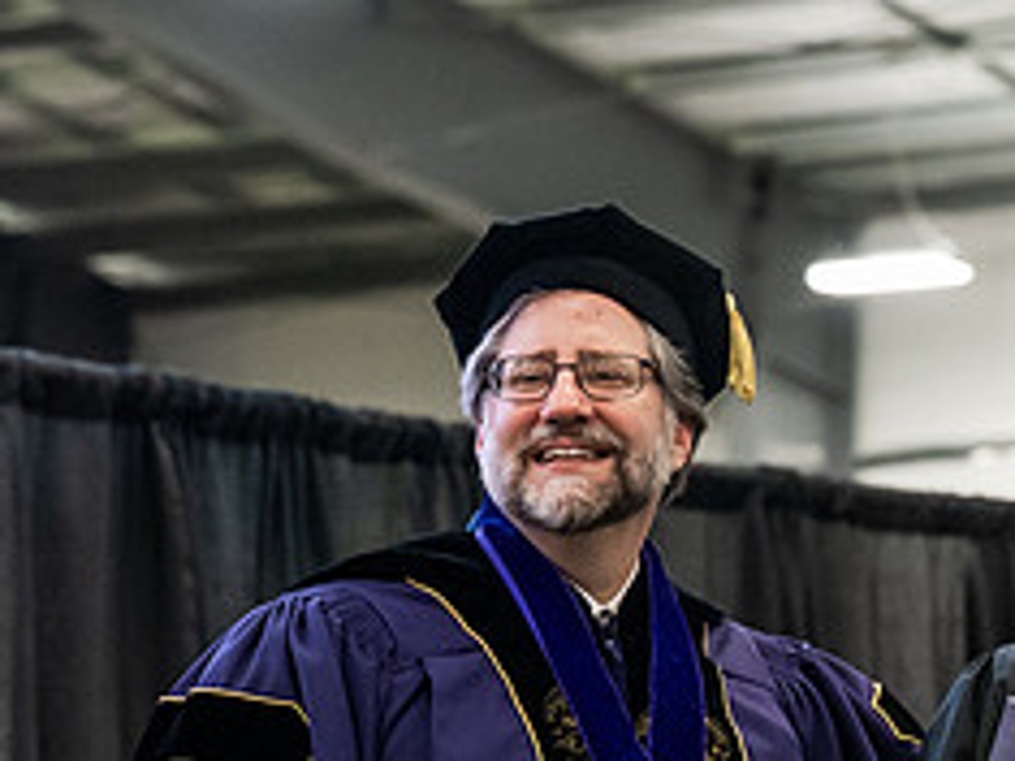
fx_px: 5979
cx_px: 1063
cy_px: 733
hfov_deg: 9.6
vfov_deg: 7.3
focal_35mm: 204
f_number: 5
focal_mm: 86
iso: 6400
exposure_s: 1/250
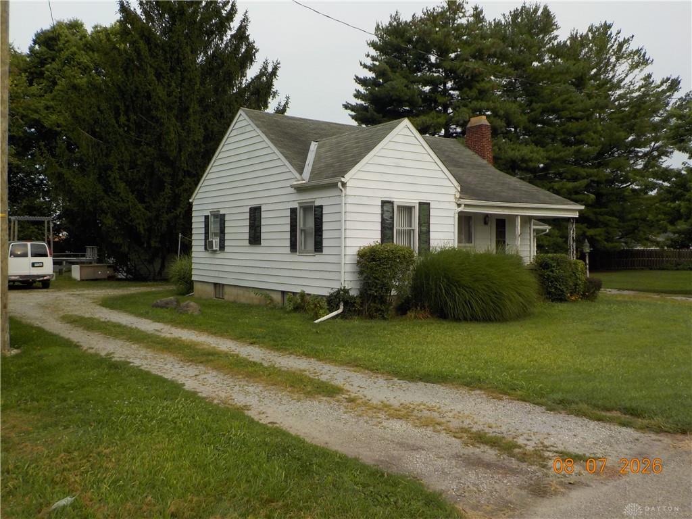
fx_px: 600
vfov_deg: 46.8
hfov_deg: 60.0
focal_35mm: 30
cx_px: 346
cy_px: 260
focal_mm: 4.1
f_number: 3.3
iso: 125
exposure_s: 1/640
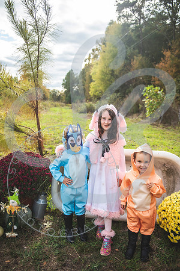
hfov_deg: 46.4
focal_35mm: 28
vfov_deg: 65.5
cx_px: 90
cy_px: 136
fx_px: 210
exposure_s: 1/1250
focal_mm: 28
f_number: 2.8
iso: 320
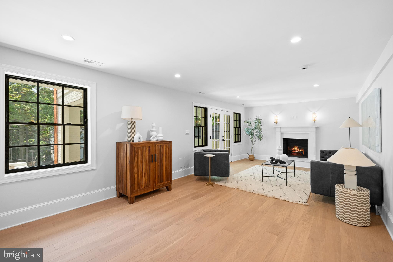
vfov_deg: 77.3
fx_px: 164
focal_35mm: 15
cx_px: 196
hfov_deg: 100.4
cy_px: 131
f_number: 4
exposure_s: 1/30
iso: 800
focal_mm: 15
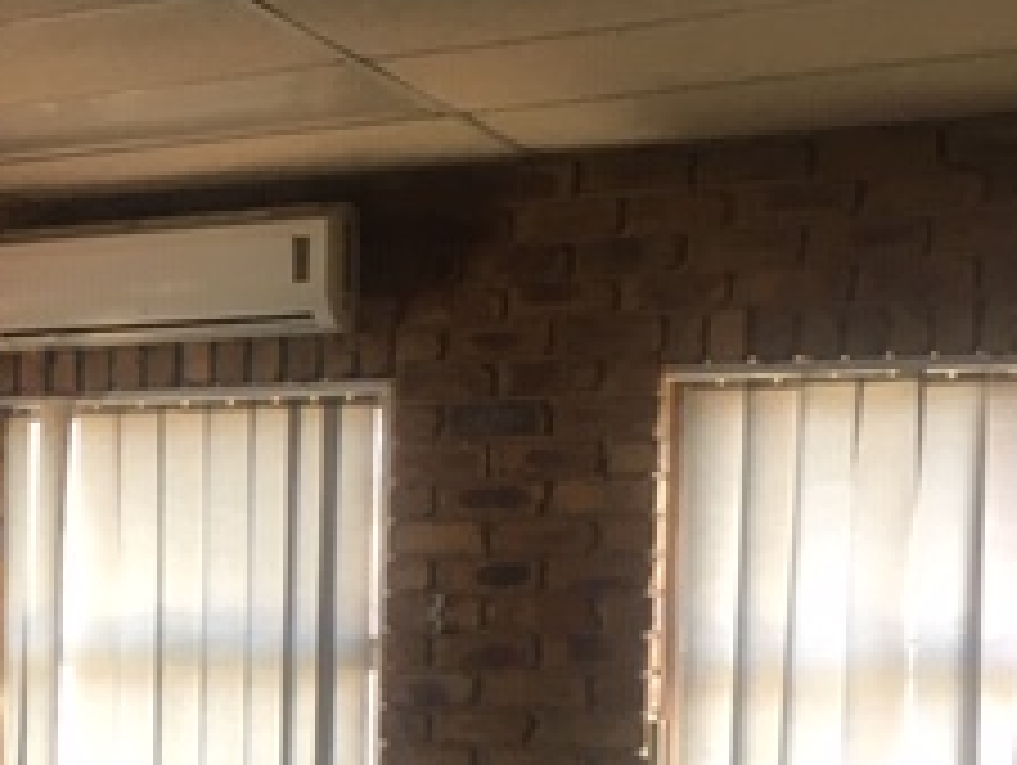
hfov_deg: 22.0
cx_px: -212
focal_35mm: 82
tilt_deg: -5.1
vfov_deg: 17.6
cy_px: 778
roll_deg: +0.0
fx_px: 2412
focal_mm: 4.15
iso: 40
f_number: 2.2
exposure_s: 1/33
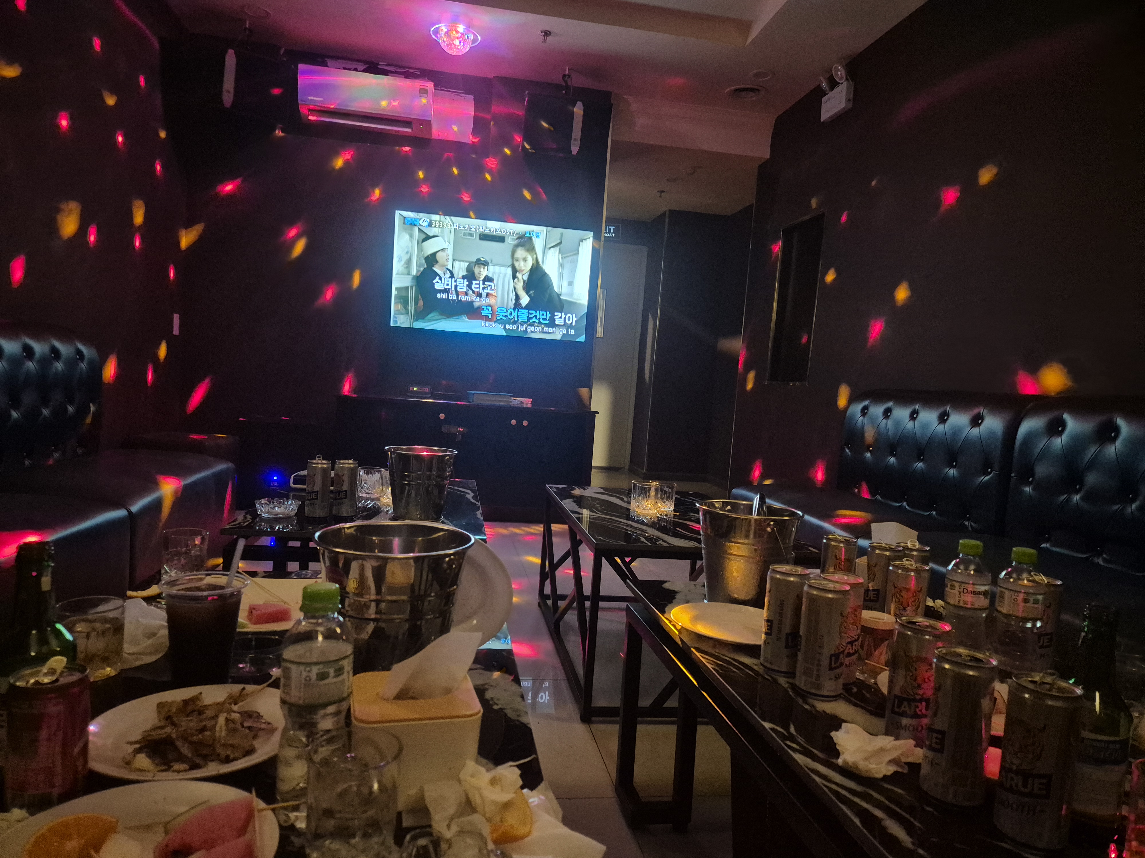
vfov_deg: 58.9
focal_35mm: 23
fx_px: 761
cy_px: 429
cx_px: 572
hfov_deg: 73.9
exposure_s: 1/33
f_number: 1.8
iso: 1600
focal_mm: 5.4
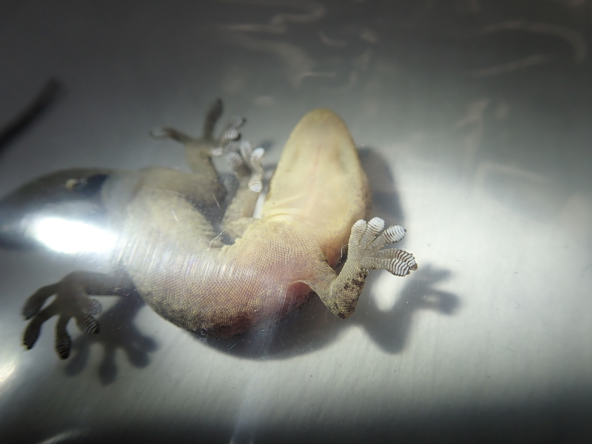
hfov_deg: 60.0
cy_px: 222
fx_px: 513
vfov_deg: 46.8
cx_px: 296
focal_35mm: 30
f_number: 3.2
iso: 100
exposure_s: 1/640
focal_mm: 5.5
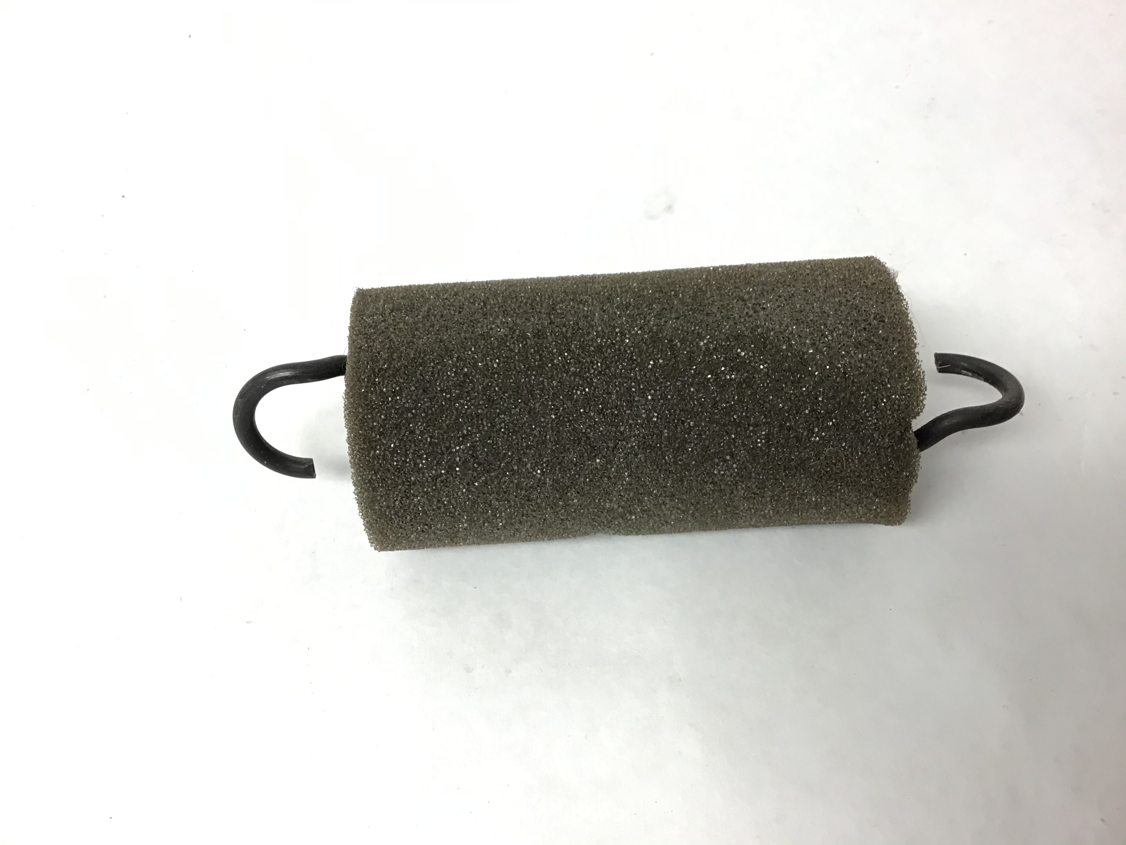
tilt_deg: -57.4
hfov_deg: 58.4
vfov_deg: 45.4
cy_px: 422
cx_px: 563
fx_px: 1008
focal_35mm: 31
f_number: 2.4
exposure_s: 1/30
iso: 64
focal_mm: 3.3
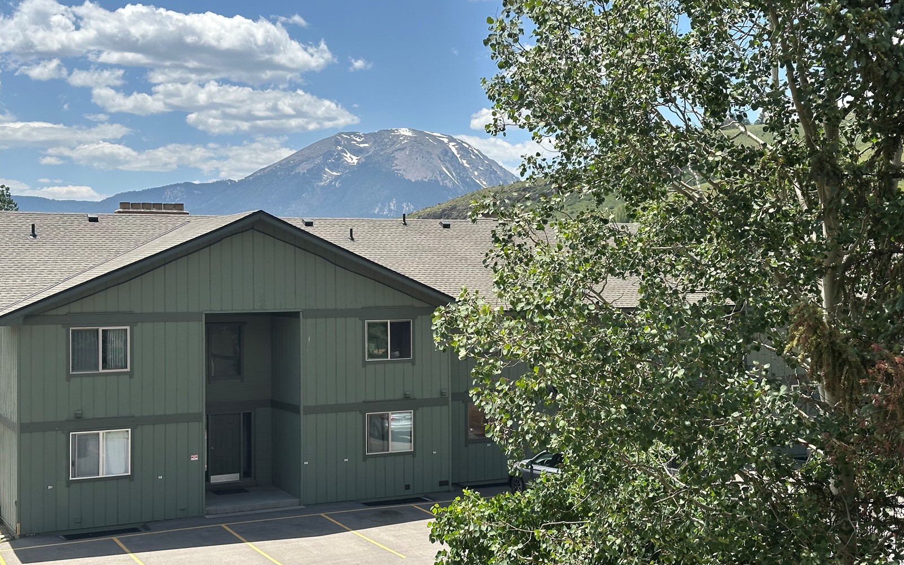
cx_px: 452
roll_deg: +0.3
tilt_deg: -0.7
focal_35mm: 51
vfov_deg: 25.3
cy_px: 260
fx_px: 1257
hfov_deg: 39.6
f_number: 1.78
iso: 64
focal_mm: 6.86
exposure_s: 1/3731
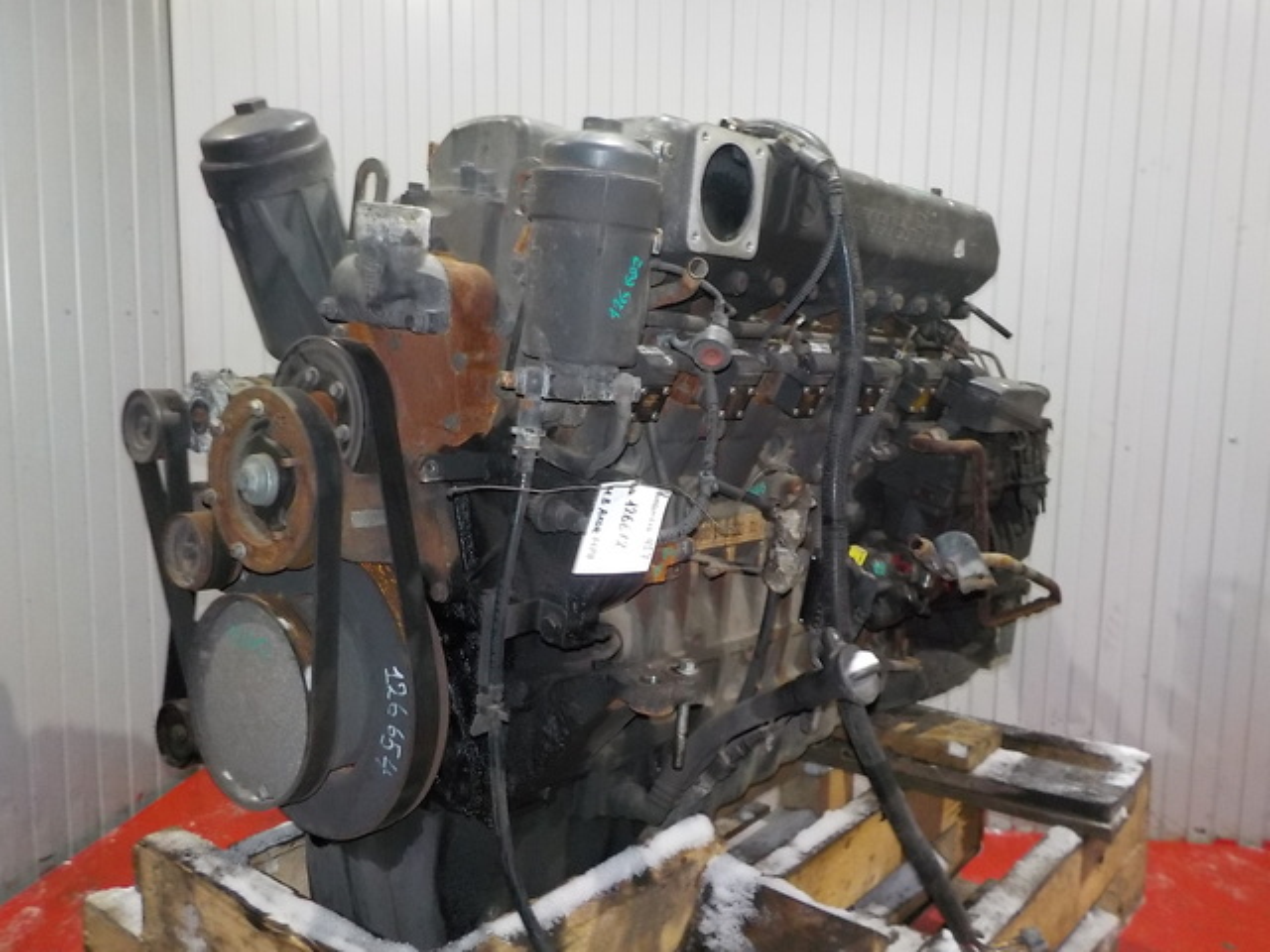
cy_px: 476
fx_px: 1101
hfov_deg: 60.0
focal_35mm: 30
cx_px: 635
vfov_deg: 46.8
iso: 500
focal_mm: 4.1
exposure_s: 1/15
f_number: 3.3
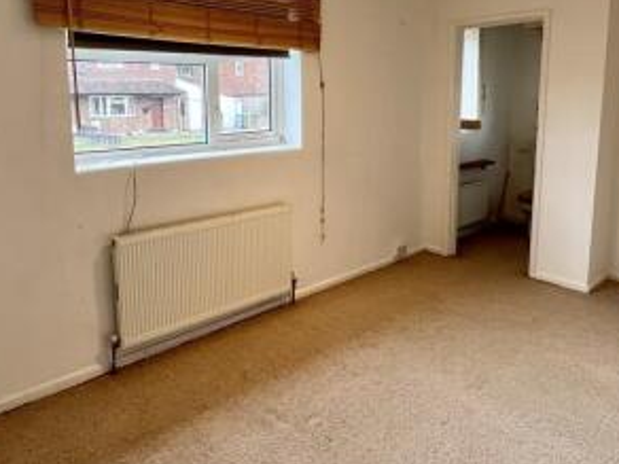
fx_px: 465
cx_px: 285
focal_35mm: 26
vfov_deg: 52.3
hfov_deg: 67.2
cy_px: 166
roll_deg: +0.4
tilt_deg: -8.5
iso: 125
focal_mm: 1.57
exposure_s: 1/99
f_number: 1.8
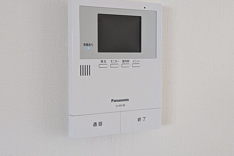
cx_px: 118
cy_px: 69
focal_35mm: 54
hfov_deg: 36.9
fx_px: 351
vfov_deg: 25.0
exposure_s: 1/30
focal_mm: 5.43
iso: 83
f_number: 1.89
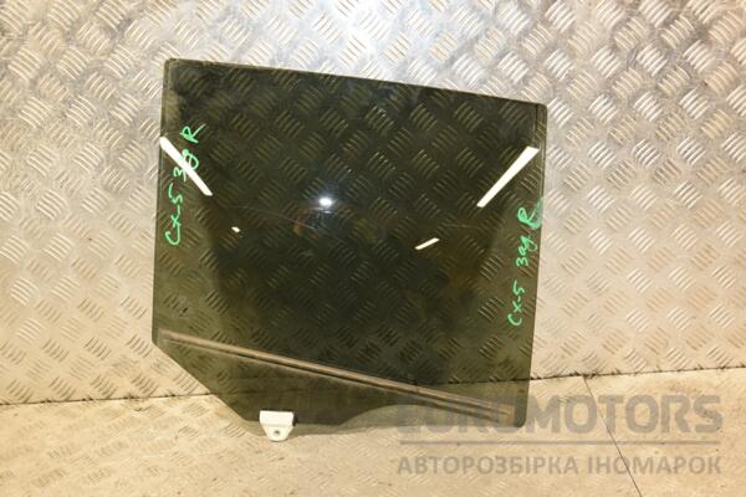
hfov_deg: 46.4
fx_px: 870
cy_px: 248
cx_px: 373
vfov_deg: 31.9
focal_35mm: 42
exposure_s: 1/80
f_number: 5
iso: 800
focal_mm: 28
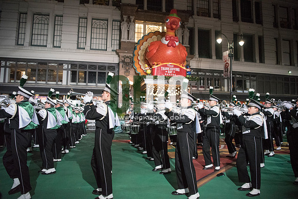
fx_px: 199
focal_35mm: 24
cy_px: 100
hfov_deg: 73.7
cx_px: 149
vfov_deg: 53.2
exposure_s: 1/3200
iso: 8000
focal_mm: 24
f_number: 2.8
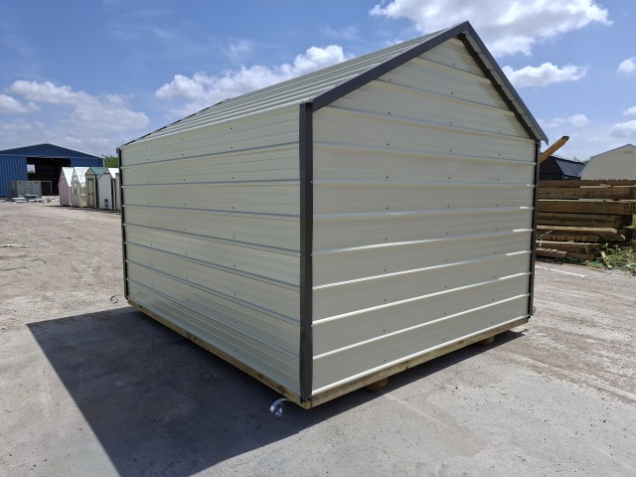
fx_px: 423
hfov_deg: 73.9
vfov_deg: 58.9
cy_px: 238
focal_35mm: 23
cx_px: 318
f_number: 1.8
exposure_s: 1/2375
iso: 50
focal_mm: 5.54
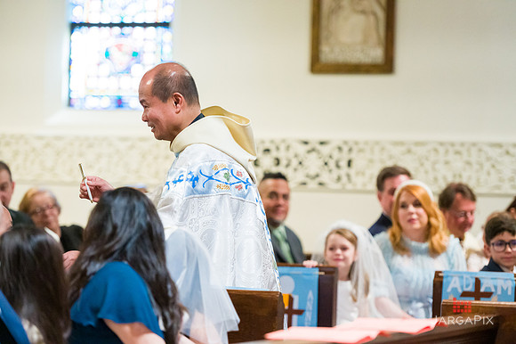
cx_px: 258
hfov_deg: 14.2
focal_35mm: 145
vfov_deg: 9.5
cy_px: 172
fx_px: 2077
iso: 6400
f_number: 3.2
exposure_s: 1/200
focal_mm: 145
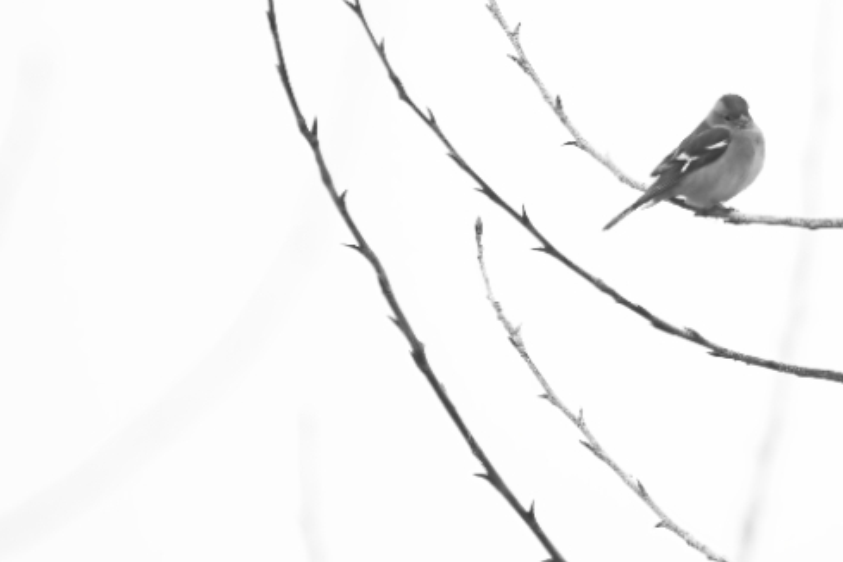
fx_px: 57460
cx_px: 795
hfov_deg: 0.8
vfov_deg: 0.6
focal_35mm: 2454
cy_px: 104
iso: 200
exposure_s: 1/500
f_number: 6.3
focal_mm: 600
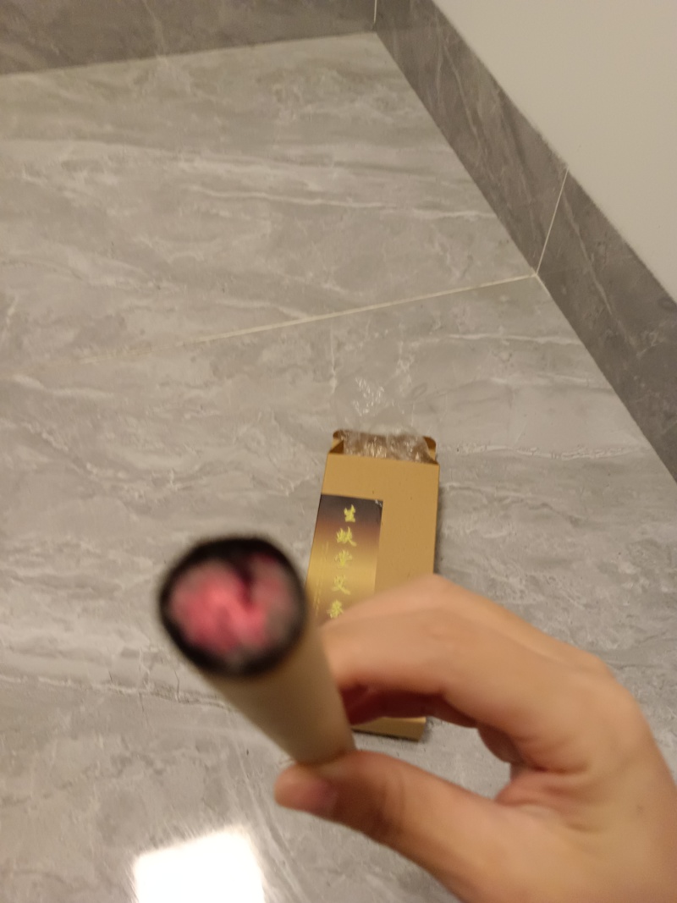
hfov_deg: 53.1
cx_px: 338
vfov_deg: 67.3
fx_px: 678
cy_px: 452
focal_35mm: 26
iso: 1606
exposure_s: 1/33.3
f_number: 1.8
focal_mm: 4.05
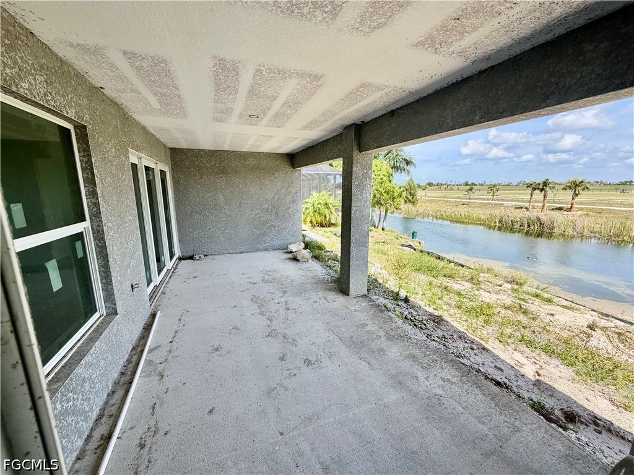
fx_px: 256
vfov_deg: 85.7
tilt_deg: -10.9
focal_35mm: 14
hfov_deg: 102.1
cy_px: 238
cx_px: 317
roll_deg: +0.2
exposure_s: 1/658
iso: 40
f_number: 2.2
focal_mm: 2.22
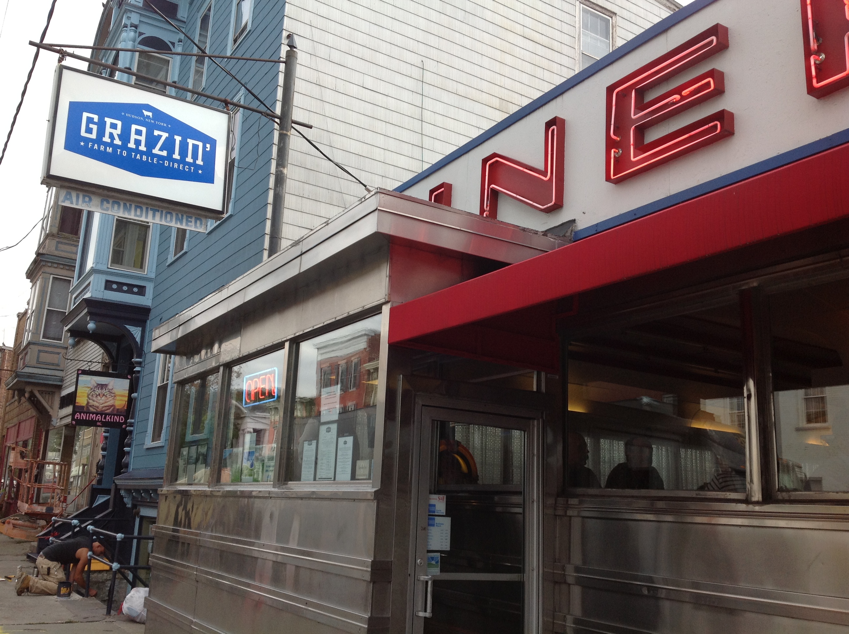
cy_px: 317
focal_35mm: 35
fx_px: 857
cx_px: 424
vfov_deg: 40.6
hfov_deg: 52.7
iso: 50
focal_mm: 4.28
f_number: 2.4
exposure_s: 1/438
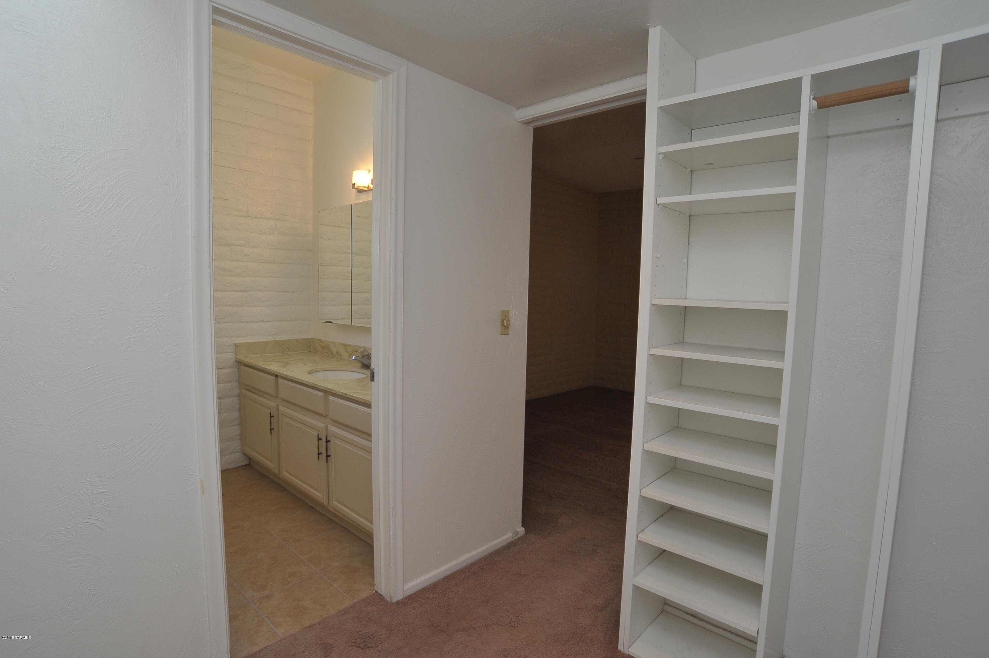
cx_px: 494
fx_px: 494
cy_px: 329
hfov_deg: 90.0
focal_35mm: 18
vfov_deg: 67.3
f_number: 13
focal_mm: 18
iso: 640
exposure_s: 1/30
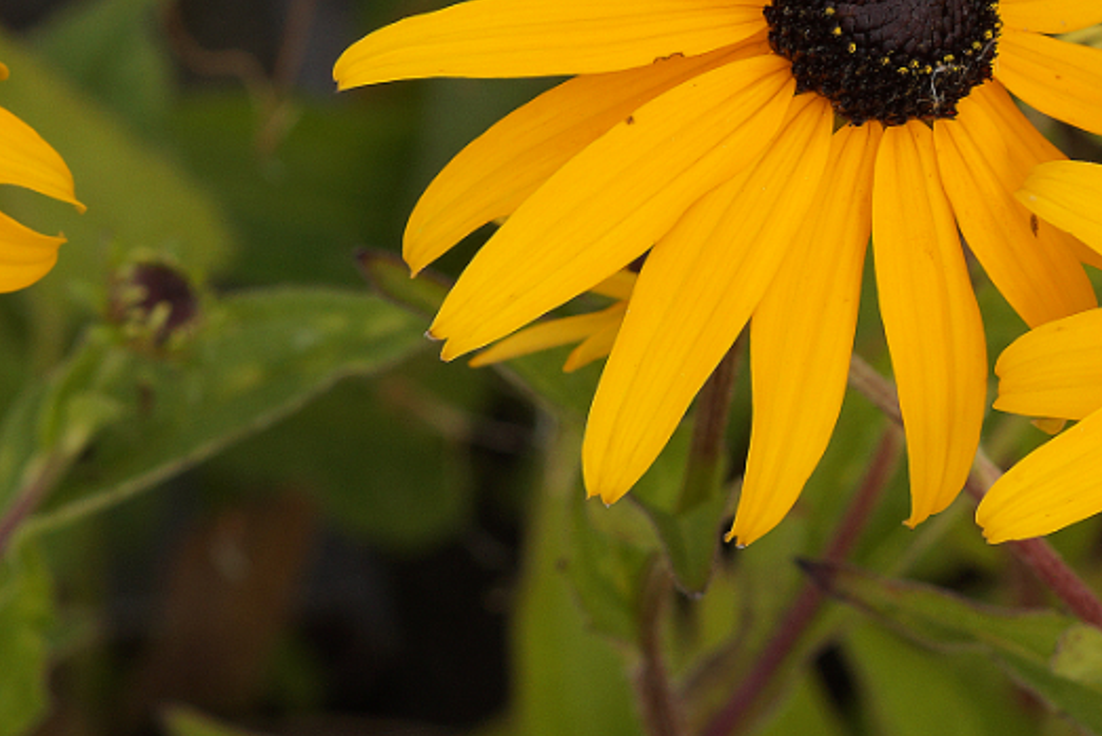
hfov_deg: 6.0
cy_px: 160
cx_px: 1178
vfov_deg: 4.0
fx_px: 10532
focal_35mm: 344
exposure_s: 1/160
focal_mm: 100
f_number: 8
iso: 200
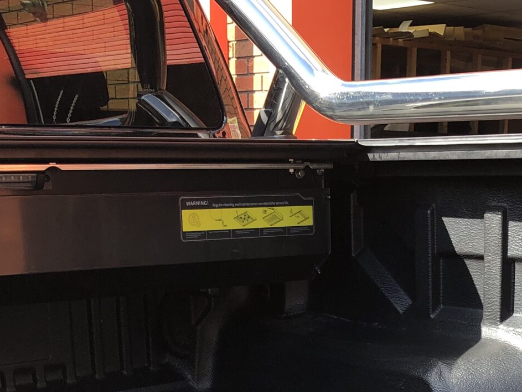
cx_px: 360
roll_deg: -1.6
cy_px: 468
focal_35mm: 76
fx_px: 1146
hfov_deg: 25.5
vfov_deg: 18.4
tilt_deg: -14.5
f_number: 1.8
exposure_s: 1/277
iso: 20
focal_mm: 3.99
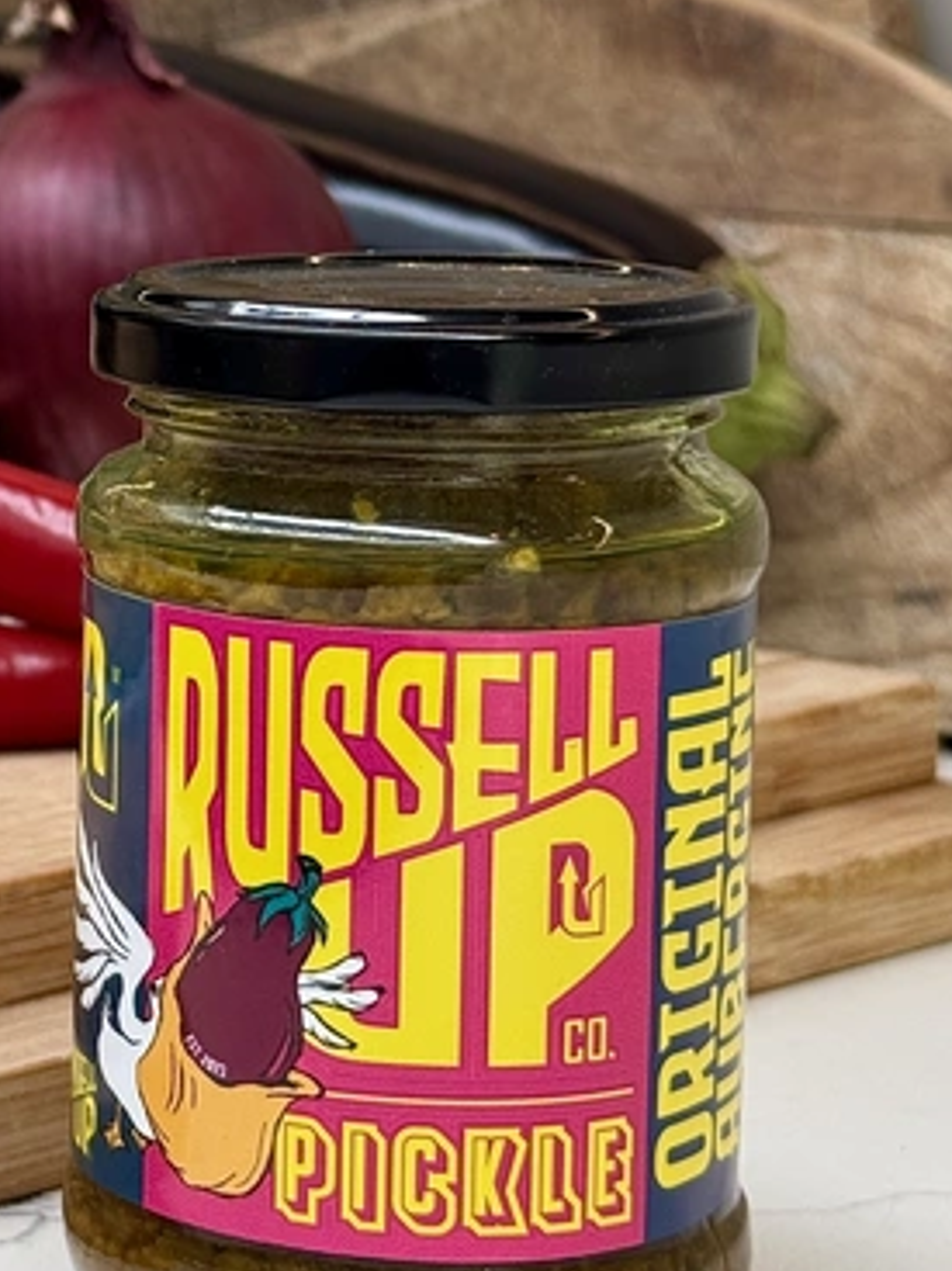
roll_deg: +0.5
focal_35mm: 115
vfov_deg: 17.0
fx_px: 4219
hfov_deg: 12.6
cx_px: -121
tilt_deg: -5.8
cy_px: 294
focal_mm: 6.76
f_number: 1.78
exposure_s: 1/180
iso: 64
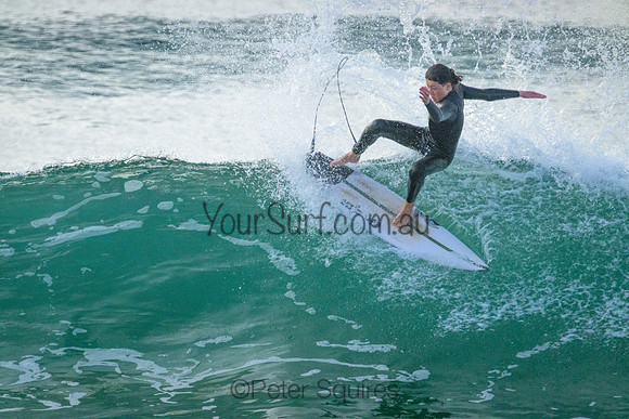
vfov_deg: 1.7
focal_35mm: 800
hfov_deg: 2.6
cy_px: 210
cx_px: 314
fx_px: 13980
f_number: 11
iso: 9000
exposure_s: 1/1000
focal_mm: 800
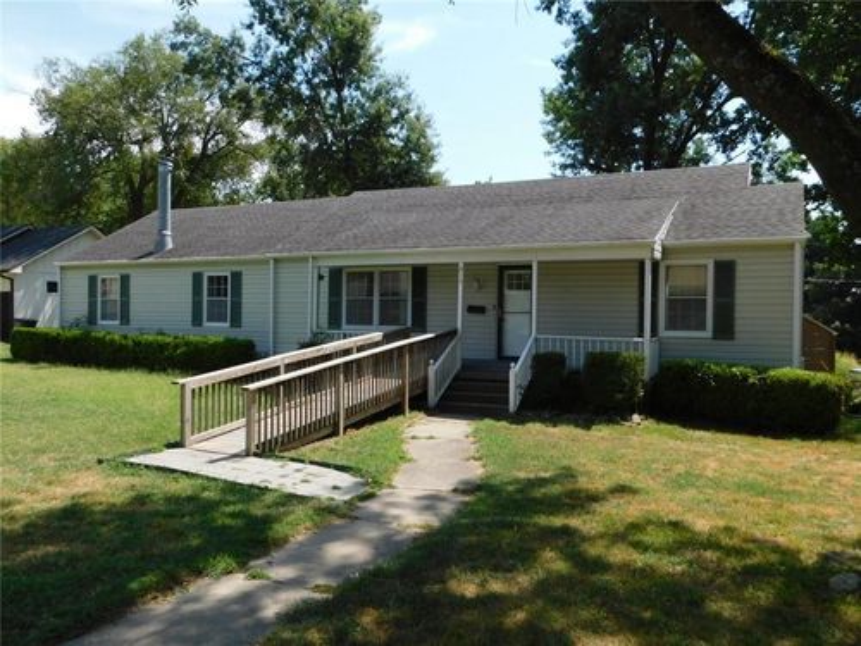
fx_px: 696
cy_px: 323
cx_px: 430
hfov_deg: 63.4
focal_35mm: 28
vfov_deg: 49.7
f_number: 3.2
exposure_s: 1/1000
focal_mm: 4.9
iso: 125
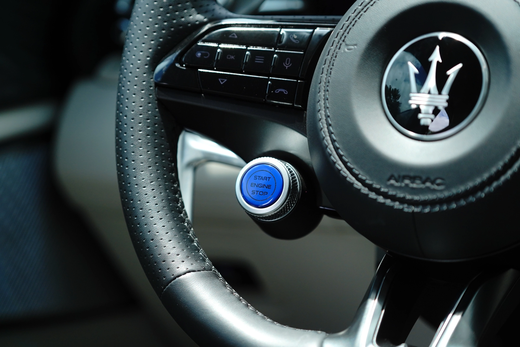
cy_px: 174
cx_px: 260
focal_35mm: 127
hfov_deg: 16.1
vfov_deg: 10.8
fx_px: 1834
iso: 400
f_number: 4
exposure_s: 1/500
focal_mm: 127
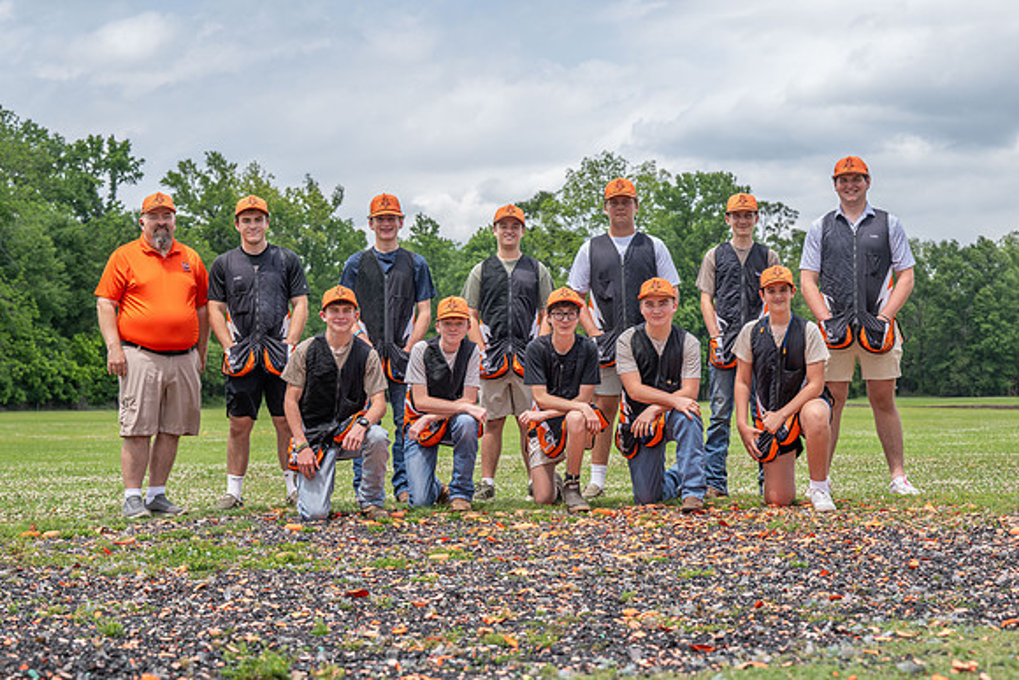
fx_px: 2095
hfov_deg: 27.3
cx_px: 510
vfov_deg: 18.4
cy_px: 340
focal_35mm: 74
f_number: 6.3
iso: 32
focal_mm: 74
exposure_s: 1/125
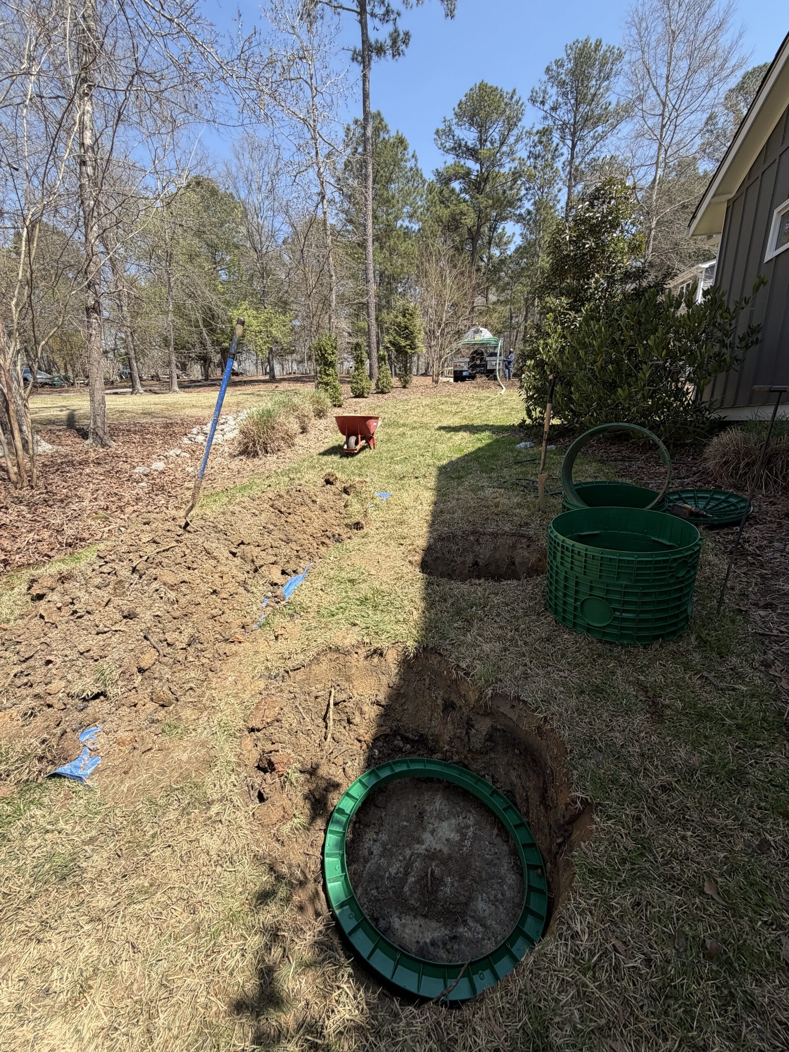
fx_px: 425
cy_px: 526
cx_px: 394
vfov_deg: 102.1
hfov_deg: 85.7
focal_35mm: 14
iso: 40
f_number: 2.2
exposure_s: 1/726
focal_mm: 2.22
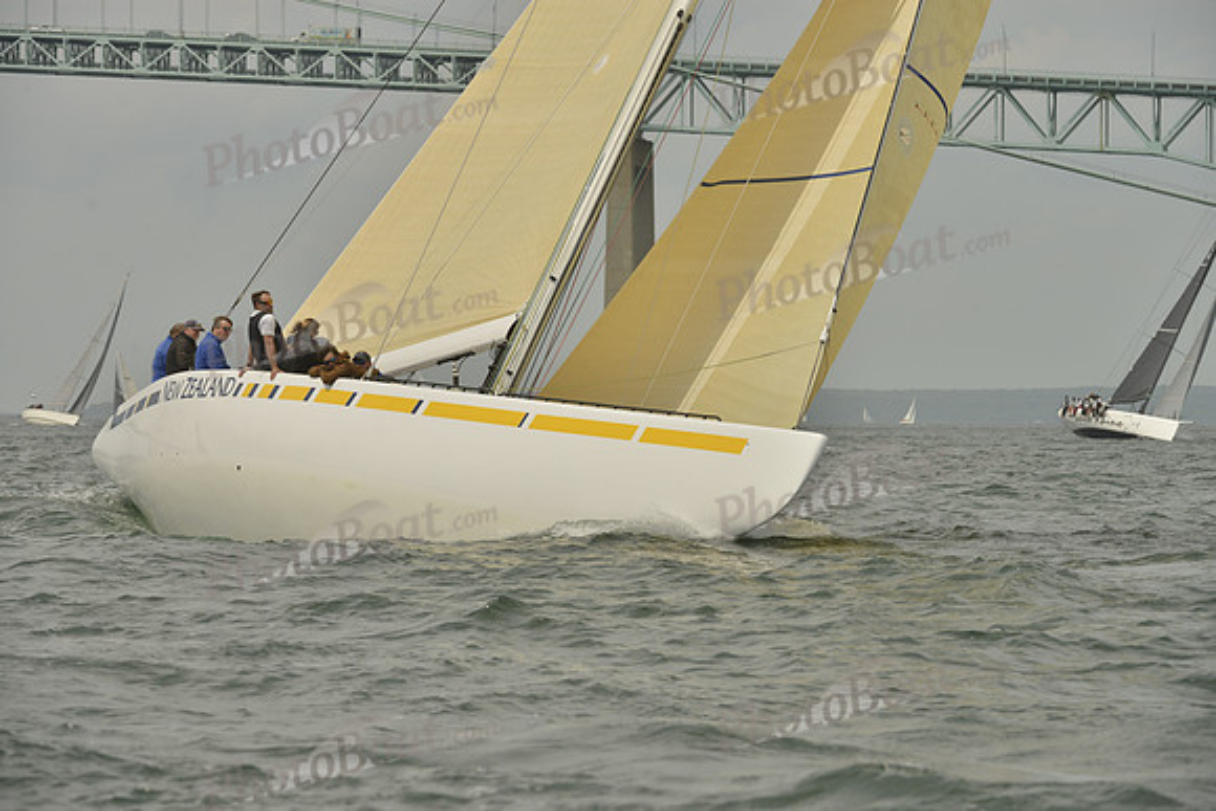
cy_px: 406
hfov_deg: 10.3
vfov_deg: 6.9
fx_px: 6757
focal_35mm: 200
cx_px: 608
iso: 280
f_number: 10
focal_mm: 200
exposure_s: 1/1250
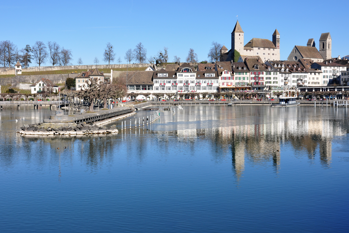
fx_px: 465
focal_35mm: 48
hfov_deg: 41.1
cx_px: 174
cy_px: 116
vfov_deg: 28.1
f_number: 11
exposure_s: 1/250
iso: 200
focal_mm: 32
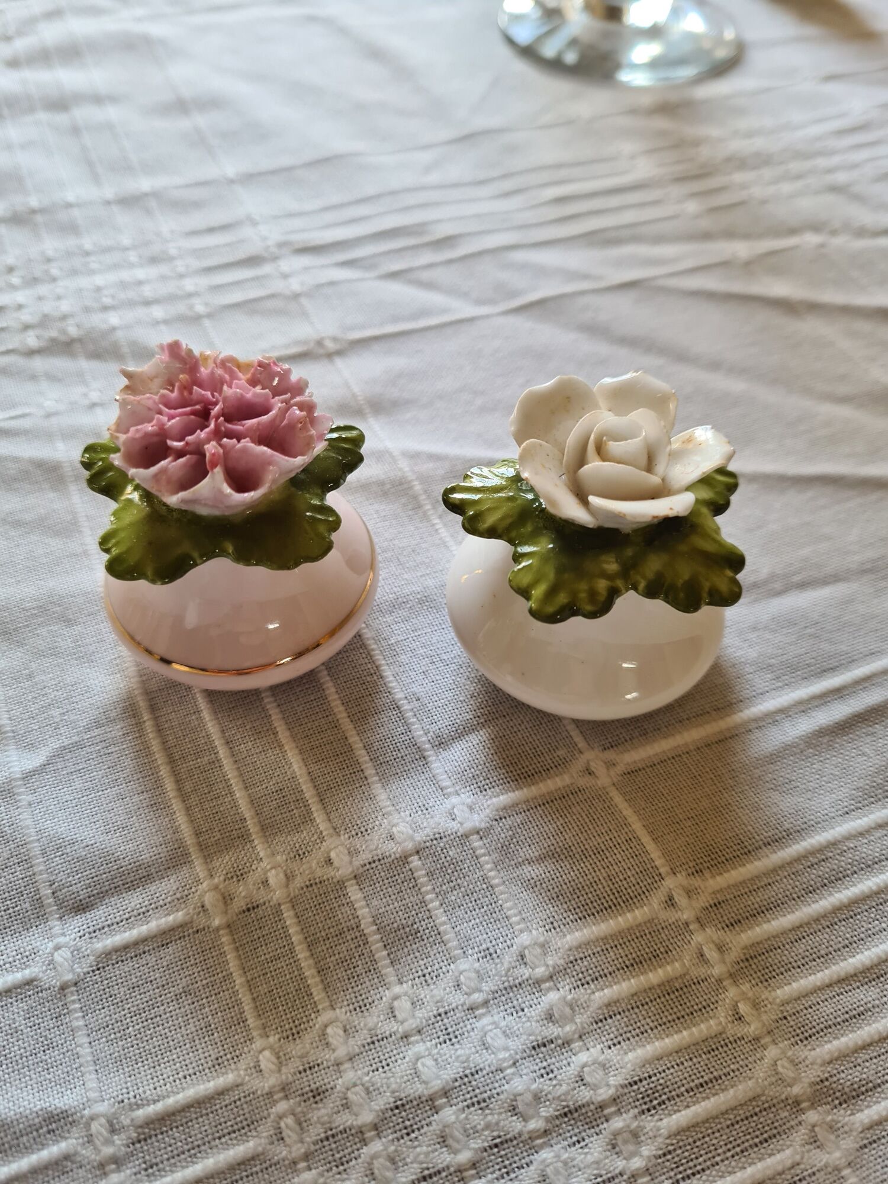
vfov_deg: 67.3
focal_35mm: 26
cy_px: 592
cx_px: 444
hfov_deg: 53.1
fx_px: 889
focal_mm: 5.4
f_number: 1.8
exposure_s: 1/50
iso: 125
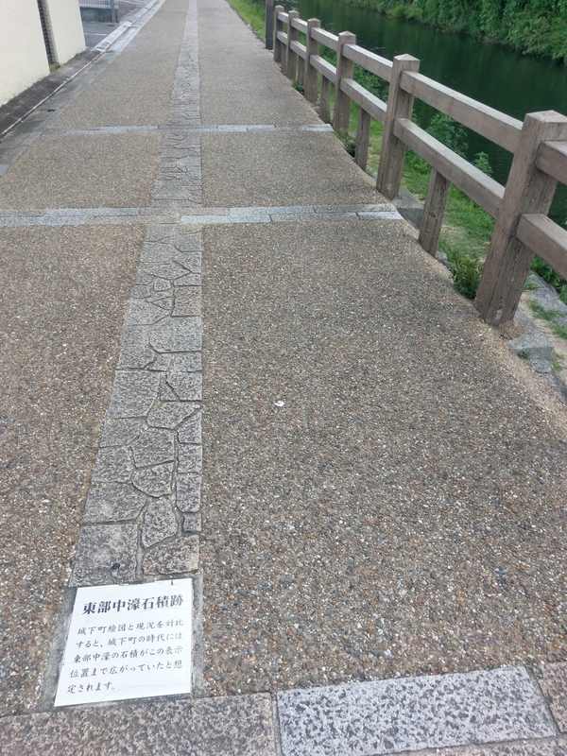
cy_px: 378
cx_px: 284
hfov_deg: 53.1
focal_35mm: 26
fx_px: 568
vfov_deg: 67.3
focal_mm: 4.58
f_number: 1.8
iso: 100
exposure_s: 1/121
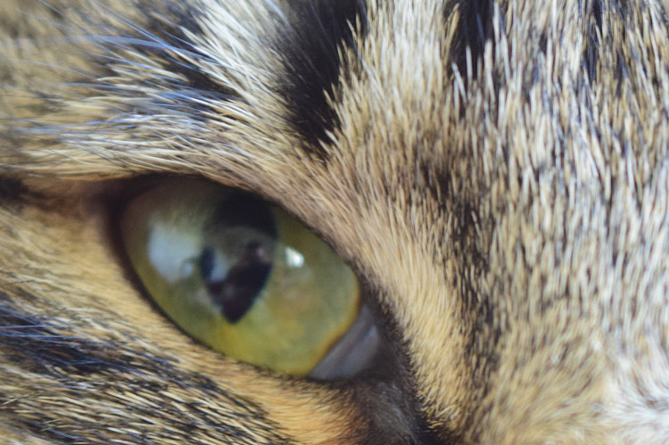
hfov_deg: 11.6
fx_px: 3270
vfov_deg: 7.8
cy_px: 395
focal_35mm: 176
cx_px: 535
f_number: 5.6
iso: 800
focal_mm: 55
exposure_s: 1/6
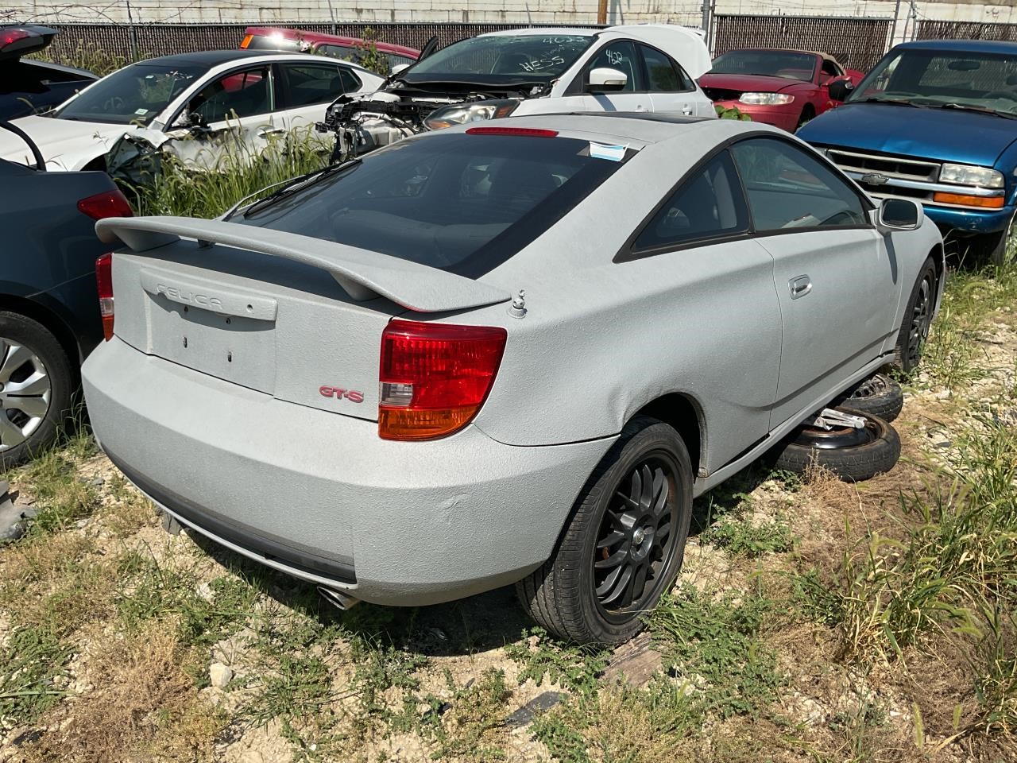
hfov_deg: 61.7
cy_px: 382
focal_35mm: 29
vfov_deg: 48.2
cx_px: 508
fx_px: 852
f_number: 1.8
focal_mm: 3
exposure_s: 1/2801
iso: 16
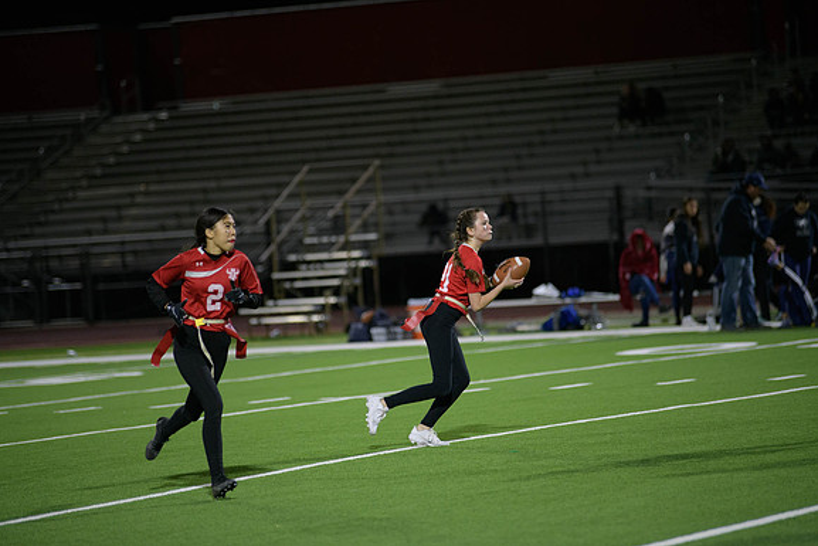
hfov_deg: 11.4
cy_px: 273
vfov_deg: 7.6
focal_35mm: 181
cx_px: 410
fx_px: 4113
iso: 2500
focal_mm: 180
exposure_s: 1/640
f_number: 2.8
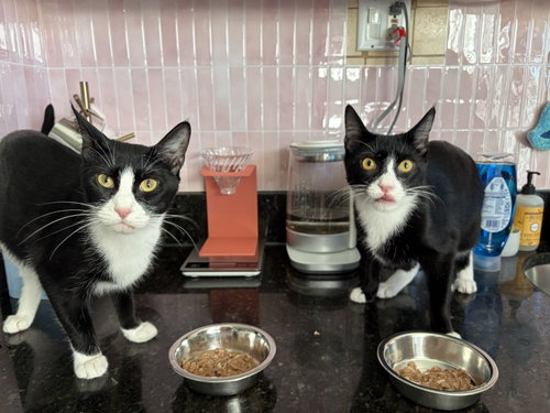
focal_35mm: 26
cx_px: 275
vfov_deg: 53.1
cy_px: 206
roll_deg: +0.0
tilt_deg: -13.0
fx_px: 413
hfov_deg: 67.3
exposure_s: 1/85
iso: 125
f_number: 1.6
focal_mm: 5.96
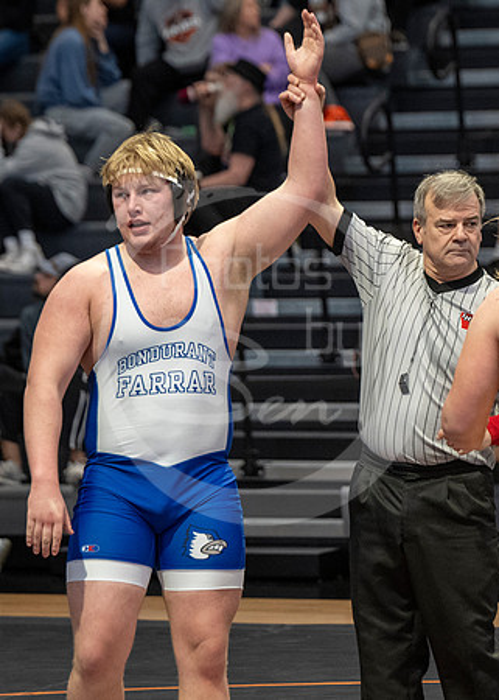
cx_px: 392
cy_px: 418
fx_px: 4348
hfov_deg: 6.6
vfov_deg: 9.2
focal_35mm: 219
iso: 3200
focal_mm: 103
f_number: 2.8
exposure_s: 1/1000
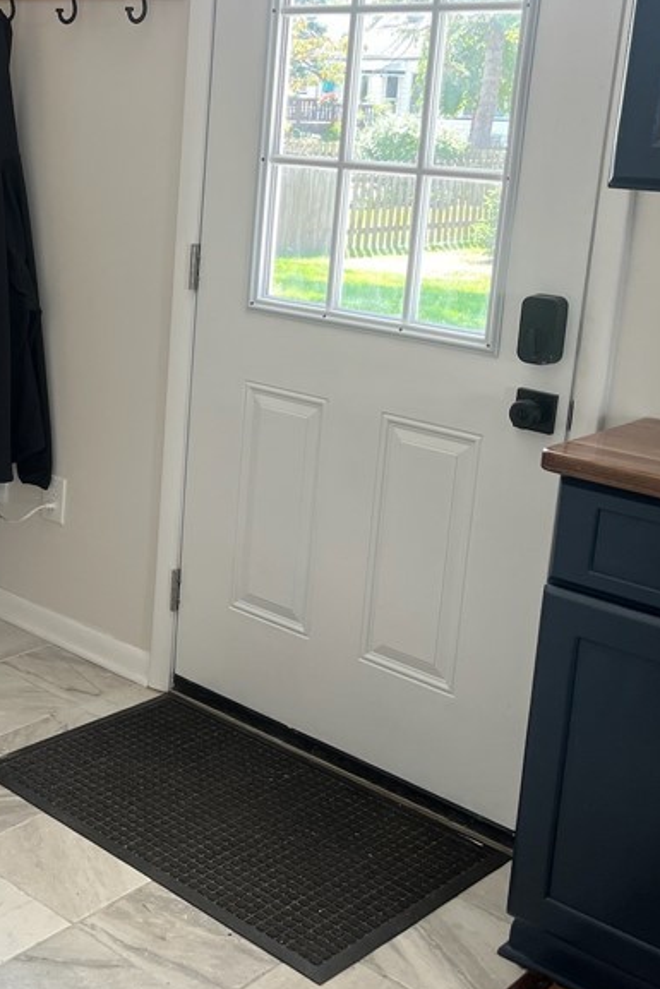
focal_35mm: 48
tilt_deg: -13.6
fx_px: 1319
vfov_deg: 41.0
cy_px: 406
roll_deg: -1.7
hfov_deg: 27.0
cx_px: 46
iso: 80
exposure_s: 1/121
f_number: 1.6
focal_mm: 5.1
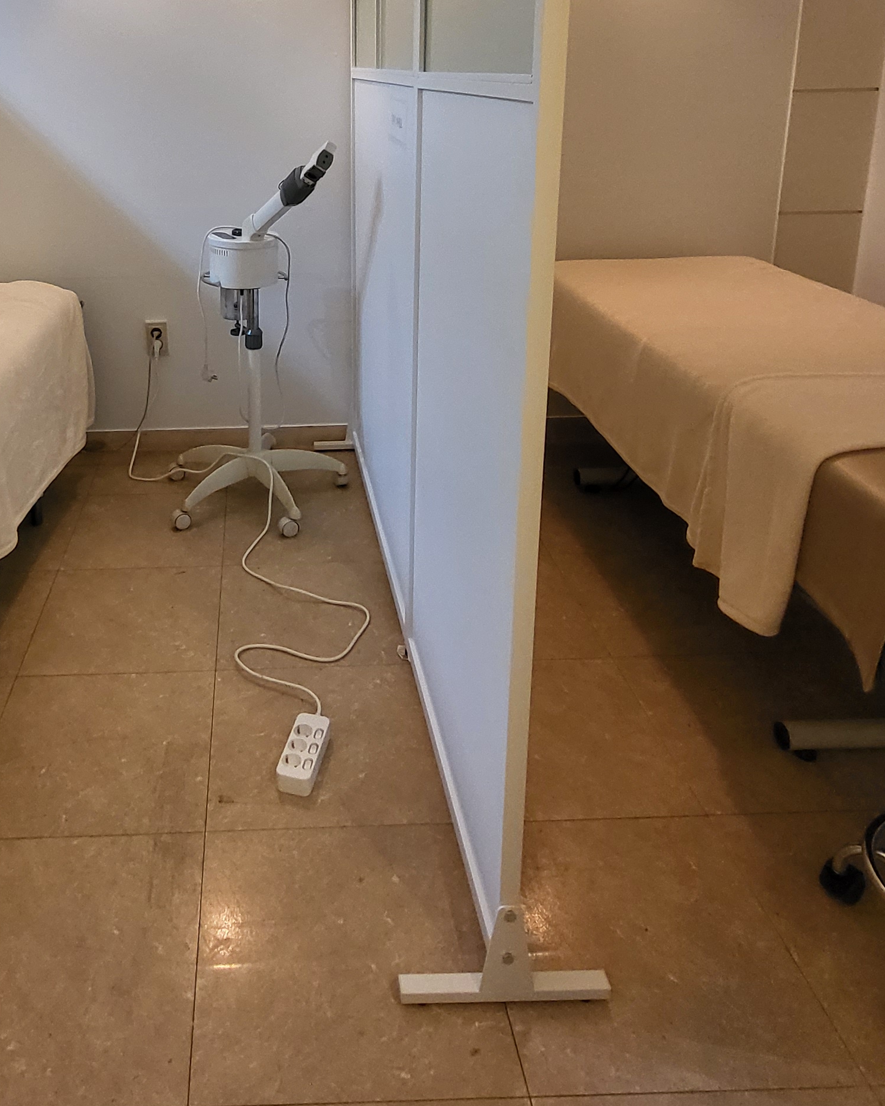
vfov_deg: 60.6
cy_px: 280
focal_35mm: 27
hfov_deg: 51.6
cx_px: 255
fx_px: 884
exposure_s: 1/59
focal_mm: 1.74
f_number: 2.2
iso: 400
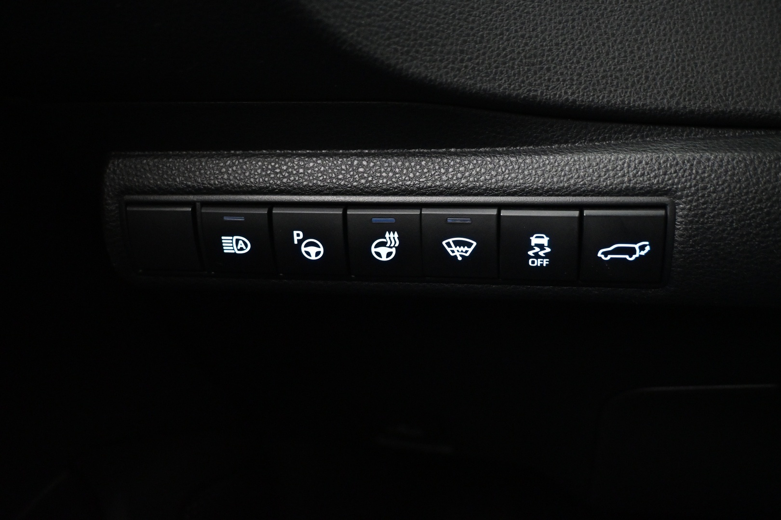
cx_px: 390
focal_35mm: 34
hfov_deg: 55.1
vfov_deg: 38.4
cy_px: 260
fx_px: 748
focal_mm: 23
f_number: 4.2
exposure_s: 1/10
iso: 4000
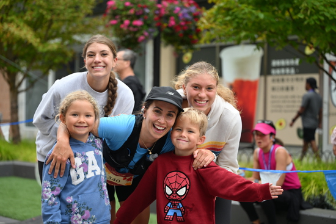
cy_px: 112
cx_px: 168
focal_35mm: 70
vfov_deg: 19.5
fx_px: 653
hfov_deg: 28.8
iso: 640
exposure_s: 1/1600
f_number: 2.8
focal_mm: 70
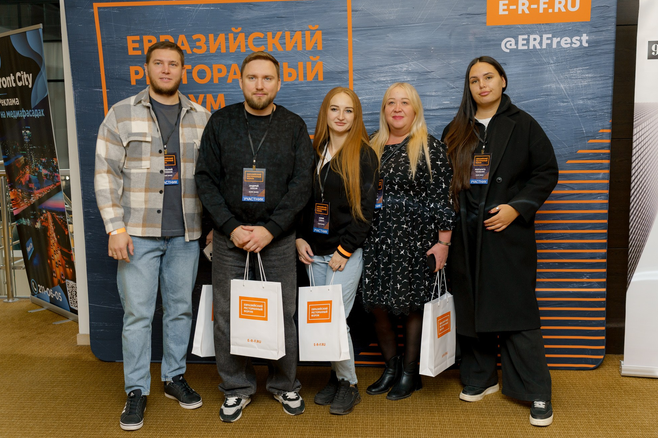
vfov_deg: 32.6
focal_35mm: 41
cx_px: 327
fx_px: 749
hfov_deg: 47.4
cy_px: 219
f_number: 3.5
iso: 400
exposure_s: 1/125
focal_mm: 40
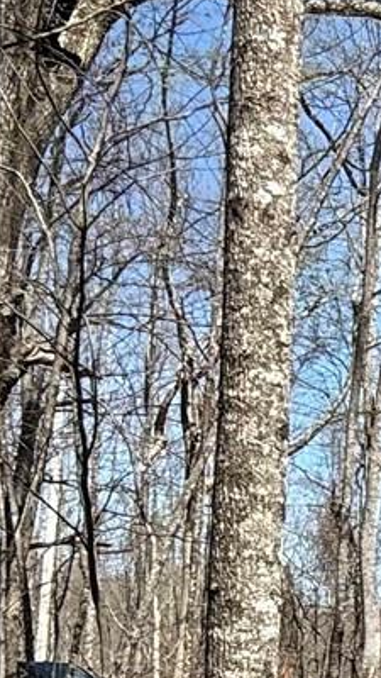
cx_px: 825
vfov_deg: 25.9
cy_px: 671
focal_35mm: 78
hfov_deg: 12.9
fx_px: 1401
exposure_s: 1/1211
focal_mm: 2.22
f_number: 2.2
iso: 50
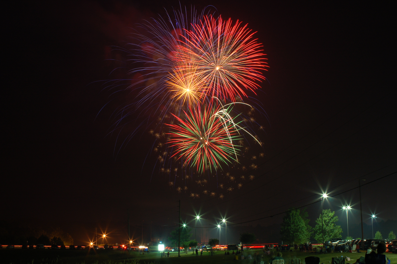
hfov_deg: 46.4
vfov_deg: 31.8
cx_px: 198
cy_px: 132
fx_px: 463
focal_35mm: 42
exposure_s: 30
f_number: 10
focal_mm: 28
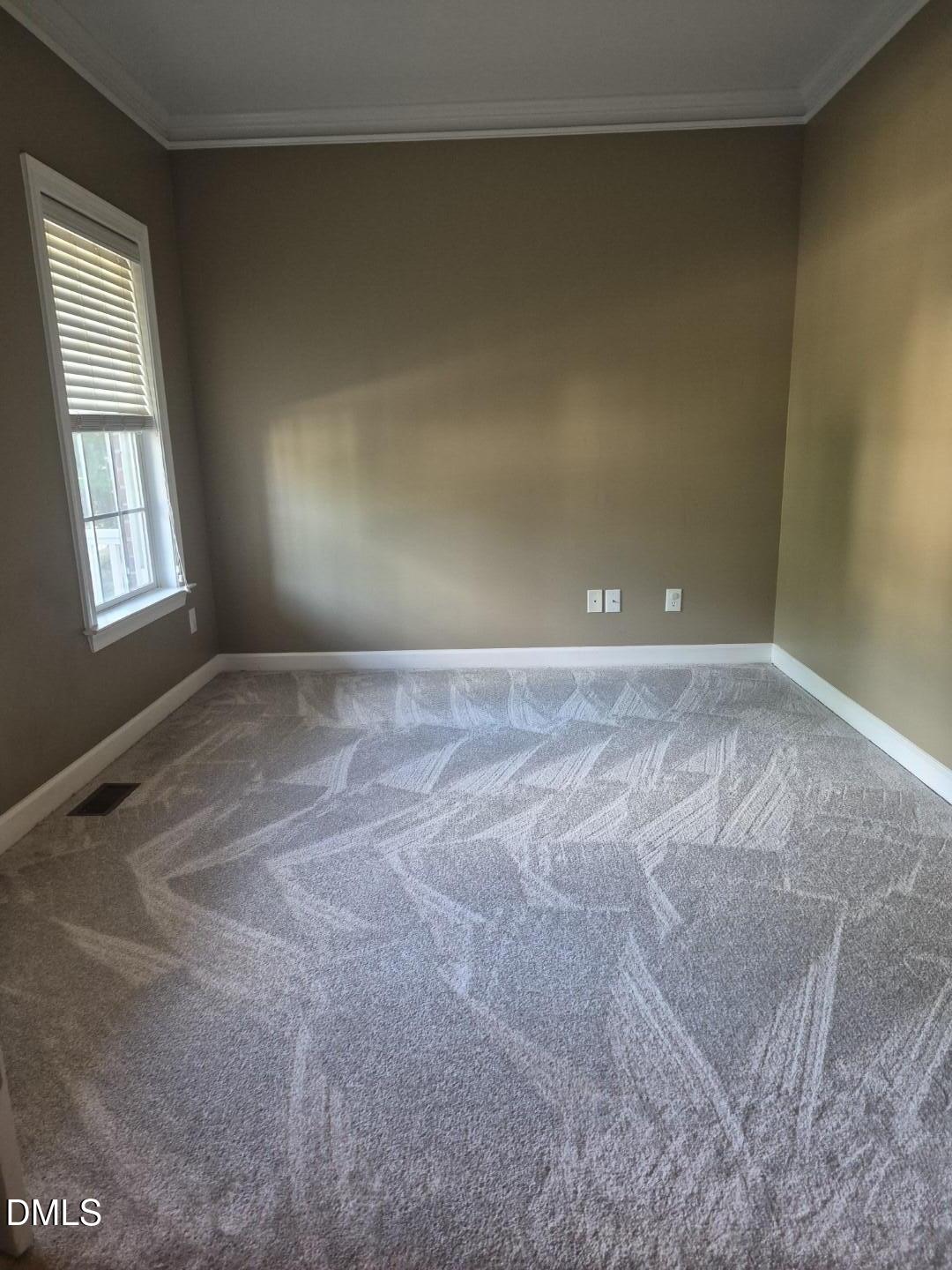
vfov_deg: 73.9
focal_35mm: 23
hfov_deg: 58.9
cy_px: 635
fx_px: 843
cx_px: 476
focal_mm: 5.4
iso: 800
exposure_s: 1/120
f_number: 1.8
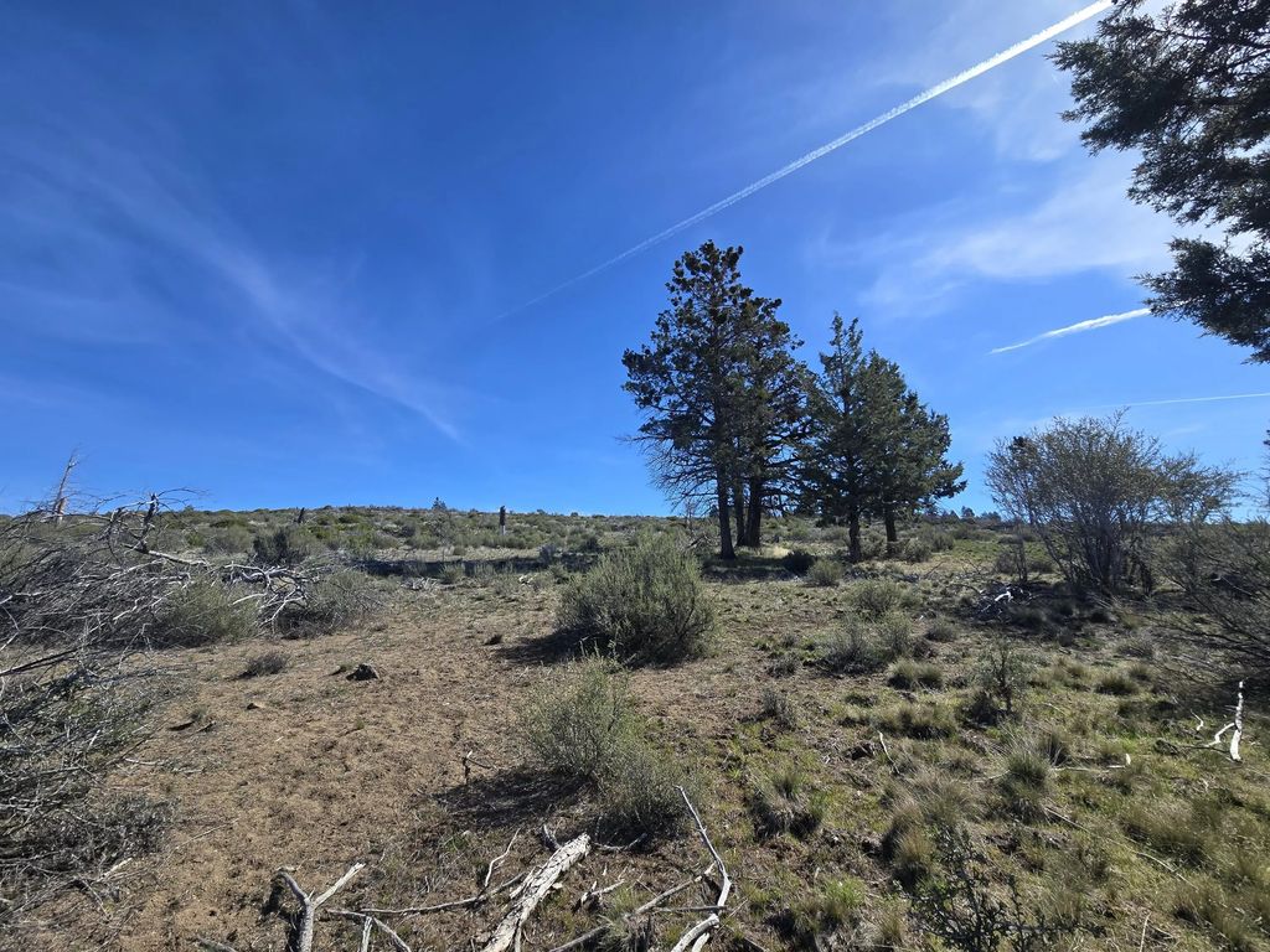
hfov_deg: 106.2
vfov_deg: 89.9
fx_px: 477
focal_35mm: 13
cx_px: 635
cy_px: 476
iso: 50
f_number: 2.2
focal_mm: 2.2
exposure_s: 1/1951
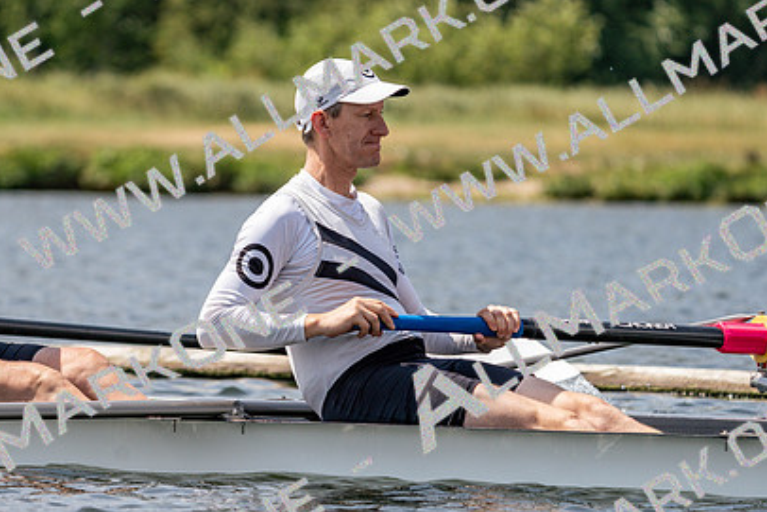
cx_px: 251
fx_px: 8653
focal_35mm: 406
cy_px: 275
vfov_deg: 3.4
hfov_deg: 5.1
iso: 200
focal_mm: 284
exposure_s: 1/1600
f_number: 5.6
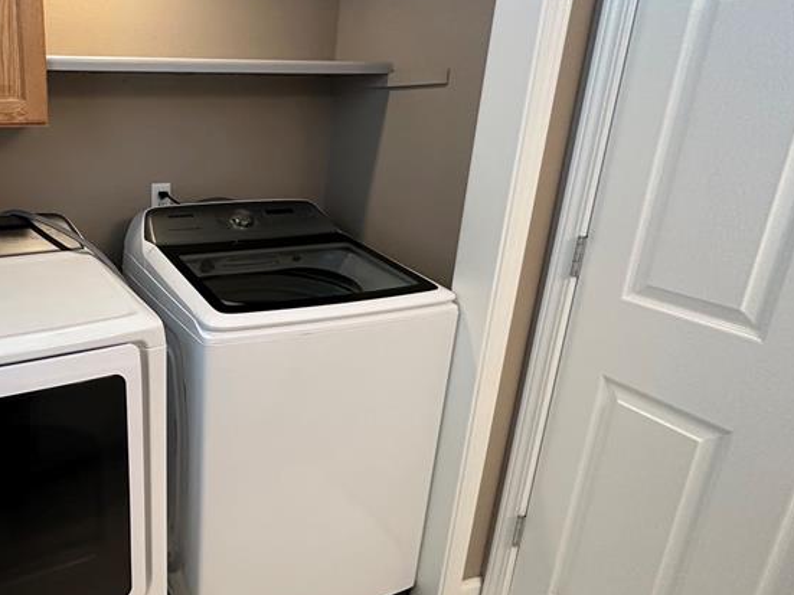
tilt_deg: -16.9
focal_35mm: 26
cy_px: 286
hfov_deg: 61.6
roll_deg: -0.4
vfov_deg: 53.0
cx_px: 157
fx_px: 596
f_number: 2.2
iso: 320
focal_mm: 2.22
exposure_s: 1/120
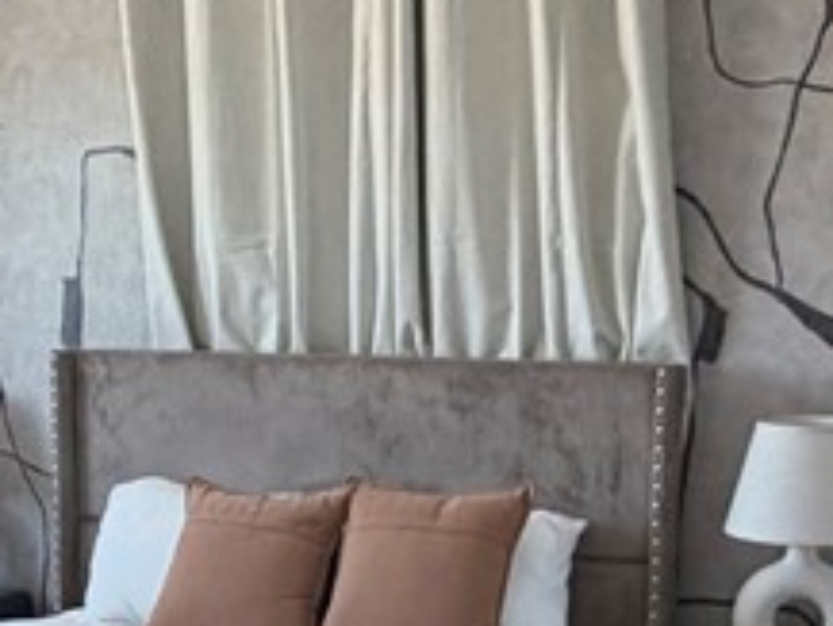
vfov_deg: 21.9
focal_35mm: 66
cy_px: 526
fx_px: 1589
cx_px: 403
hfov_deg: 29.4
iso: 250
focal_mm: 2.22
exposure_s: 1/120
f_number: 2.2
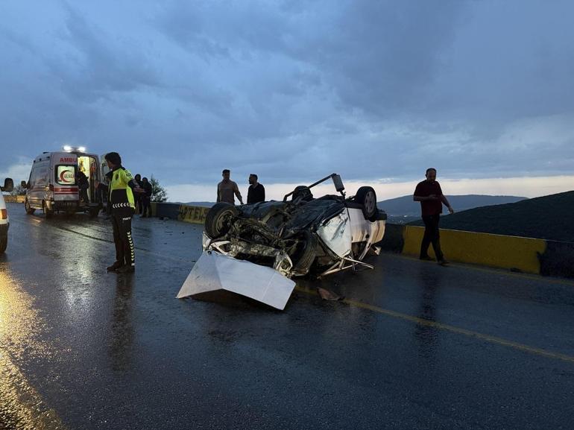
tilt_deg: -1.2
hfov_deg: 71.6
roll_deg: +1.5
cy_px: 215
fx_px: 398
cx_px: 287
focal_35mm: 24
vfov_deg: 56.8
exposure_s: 1/60
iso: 250
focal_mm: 6.76
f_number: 1.78
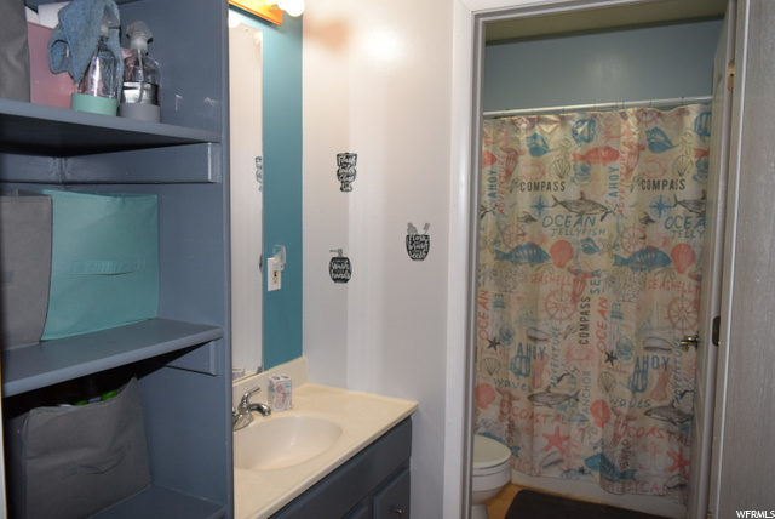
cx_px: 388
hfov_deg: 67.3
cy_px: 260
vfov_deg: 48.0
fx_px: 582
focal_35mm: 27
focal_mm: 18
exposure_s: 1/80
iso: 800
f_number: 4.5
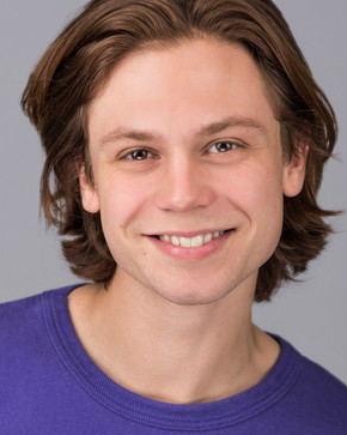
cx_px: 178
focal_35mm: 99
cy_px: 212
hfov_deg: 15.5
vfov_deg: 19.4
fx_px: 1272
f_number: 4.5
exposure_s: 1/160
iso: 80
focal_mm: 85
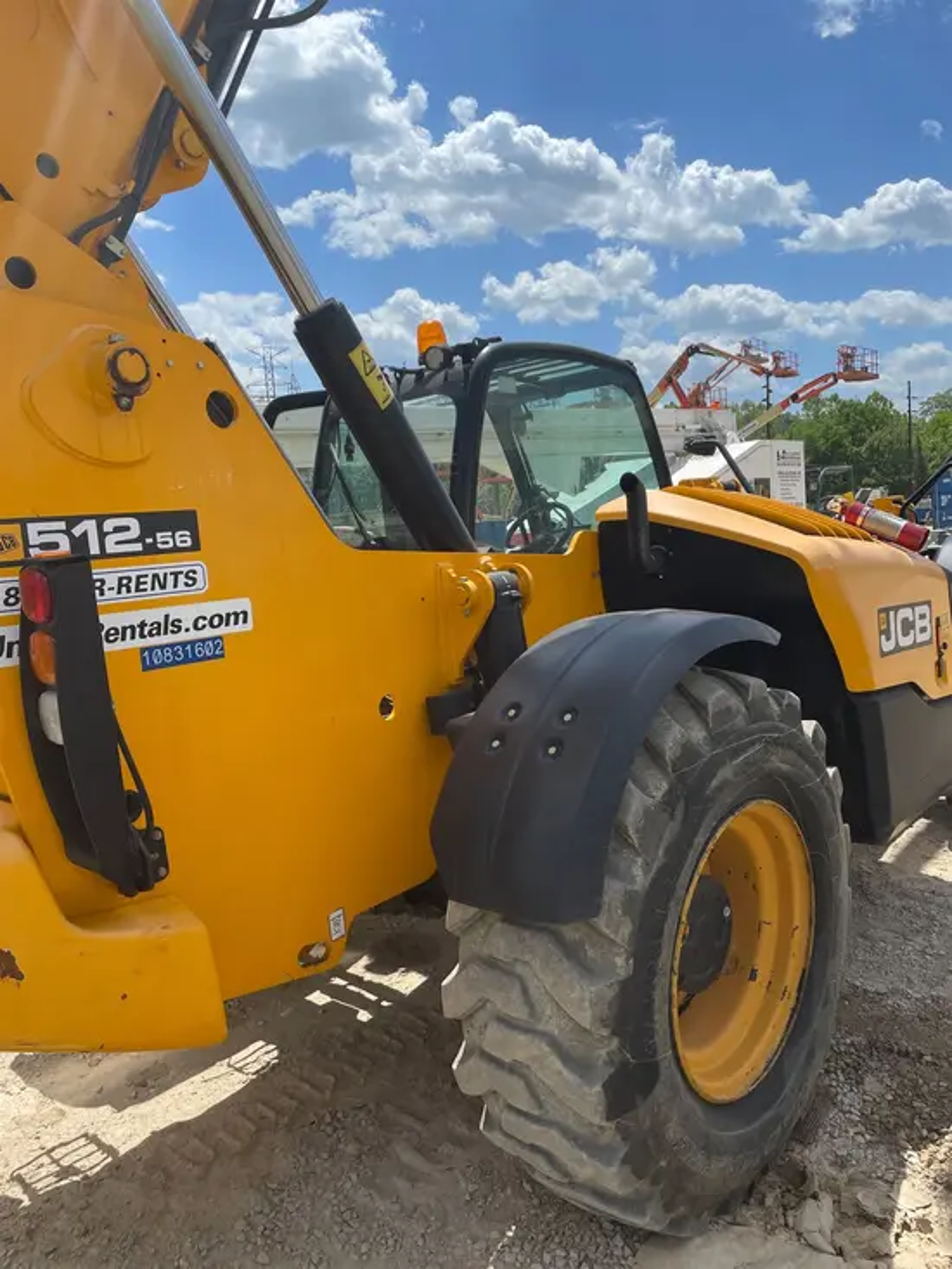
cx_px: 476
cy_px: 634
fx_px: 953
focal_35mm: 26
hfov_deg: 53.1
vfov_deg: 67.3
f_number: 1.6
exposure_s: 1/5814
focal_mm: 4.2
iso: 50
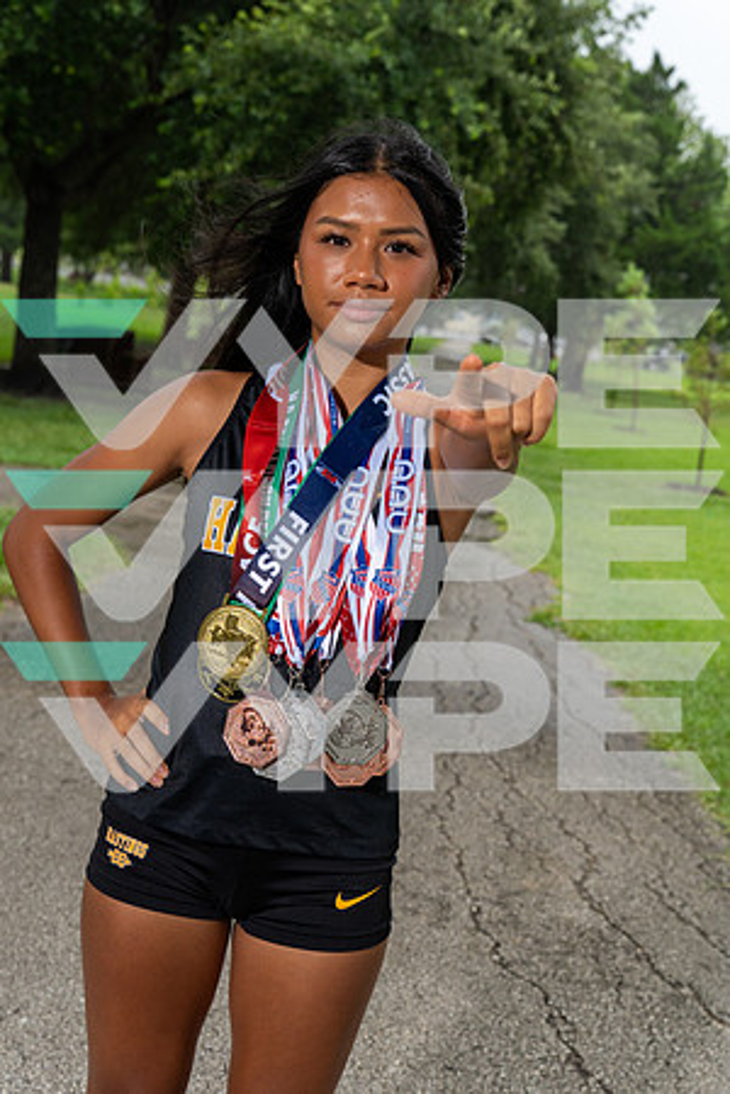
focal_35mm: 50
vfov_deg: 39.6
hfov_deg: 27.0
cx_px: 365
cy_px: 547
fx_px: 1521
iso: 500
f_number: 6.3
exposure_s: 1/250
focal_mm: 50
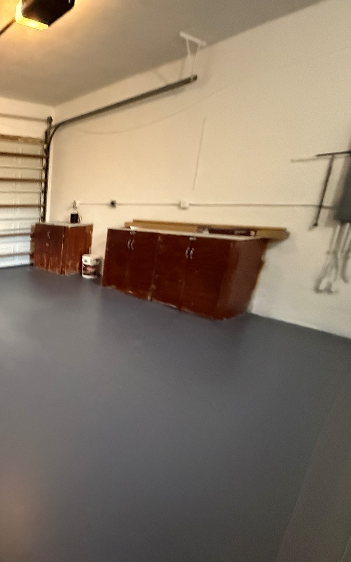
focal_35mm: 20
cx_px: -18
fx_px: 306
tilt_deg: -8.9
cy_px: 283
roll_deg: +0.5
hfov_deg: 47.0
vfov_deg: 85.1
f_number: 2.2
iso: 1250
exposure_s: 1/60
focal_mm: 2.22
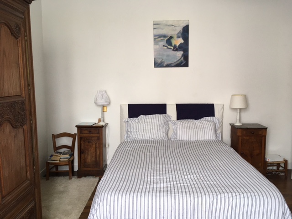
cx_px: 146
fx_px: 245
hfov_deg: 61.7
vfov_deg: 48.2
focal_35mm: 29
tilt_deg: -5.8
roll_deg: -0.5
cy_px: 110
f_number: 2.2
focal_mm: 4.15
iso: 100
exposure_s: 1/33
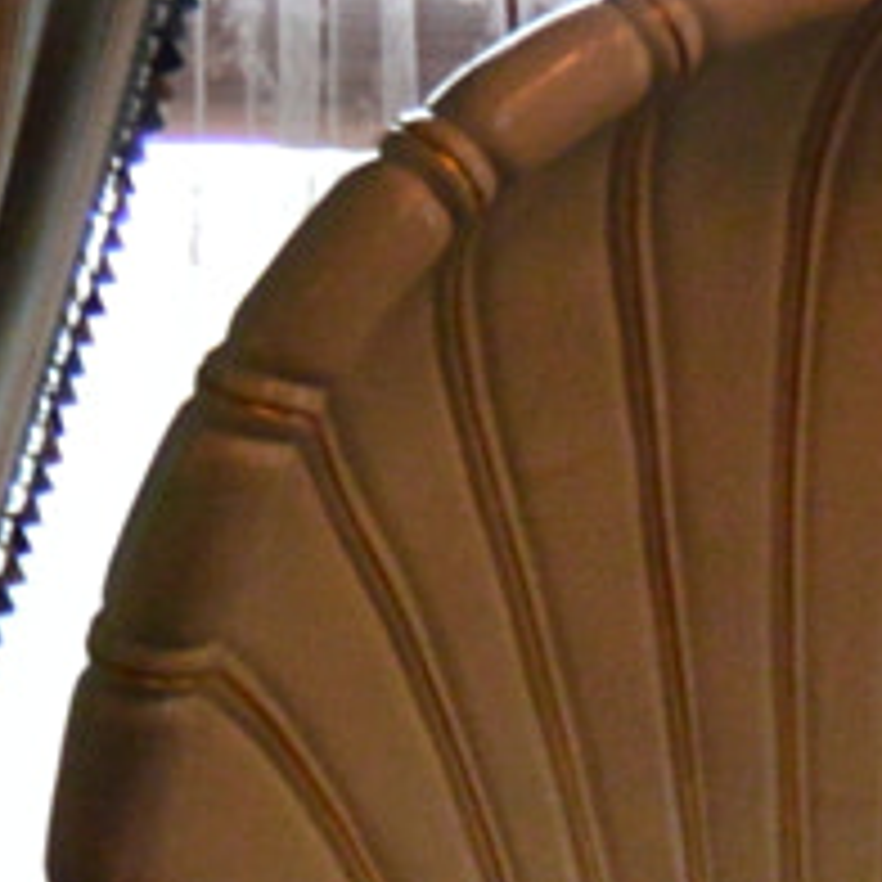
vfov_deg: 5.4
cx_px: 1503
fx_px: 9225
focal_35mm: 320
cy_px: 1566
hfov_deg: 5.4
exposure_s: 1/40
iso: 800
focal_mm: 24
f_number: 3.8
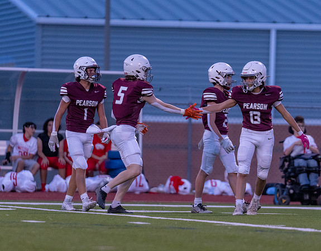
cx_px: 178
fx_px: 3965
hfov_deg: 4.6
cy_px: 131
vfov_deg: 3.6
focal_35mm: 421
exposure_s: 1/1250
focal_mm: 200
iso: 2500
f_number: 2.8
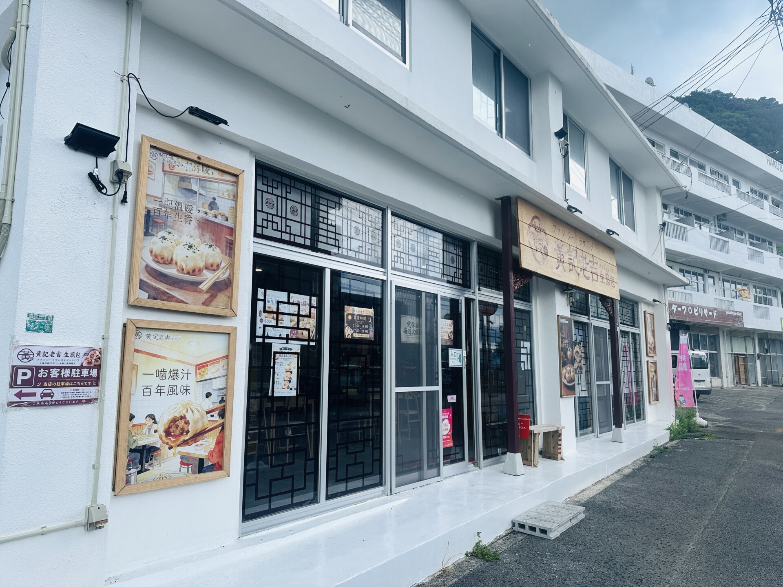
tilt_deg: +7.2
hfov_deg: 71.6
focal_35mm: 24
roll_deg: -0.2
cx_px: 392
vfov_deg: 56.8
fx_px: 543
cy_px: 294
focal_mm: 6.86
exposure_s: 1/1393
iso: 80
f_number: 1.78
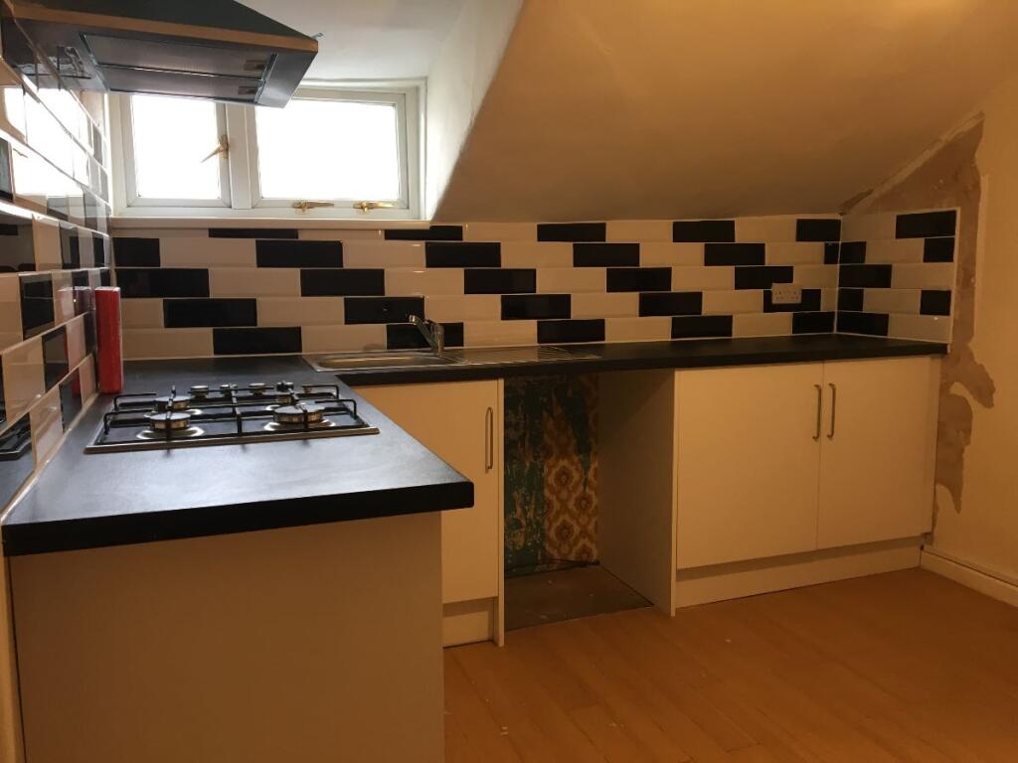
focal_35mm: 29
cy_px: 382
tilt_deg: -7.4
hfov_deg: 61.7
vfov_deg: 48.2
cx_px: 509
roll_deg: +0.0
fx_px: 853
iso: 100
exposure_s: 1/33
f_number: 2.2
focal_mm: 4.15
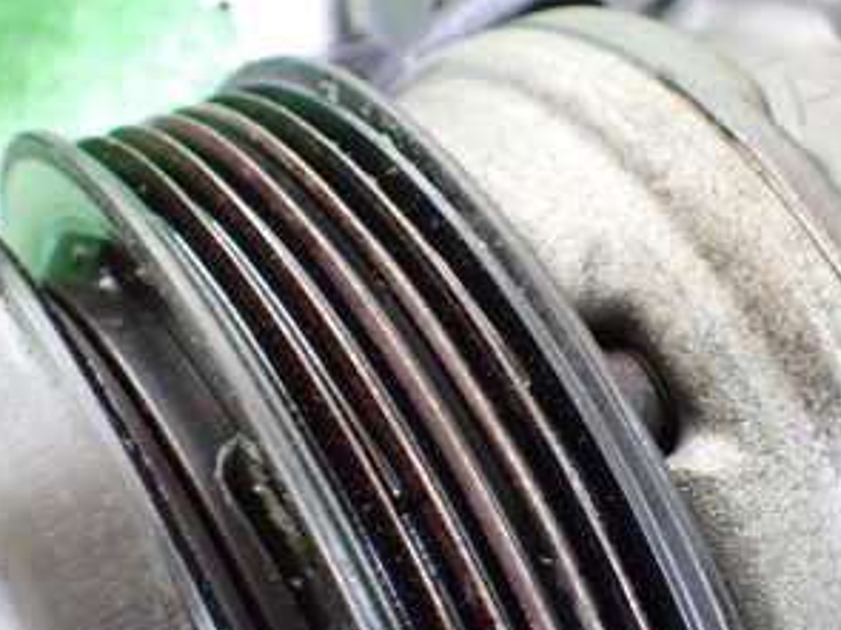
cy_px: 448
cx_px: 476
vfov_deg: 23.8
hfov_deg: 31.7
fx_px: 1481
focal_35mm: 61
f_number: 2.3
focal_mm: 5.4
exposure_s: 1/40
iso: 800
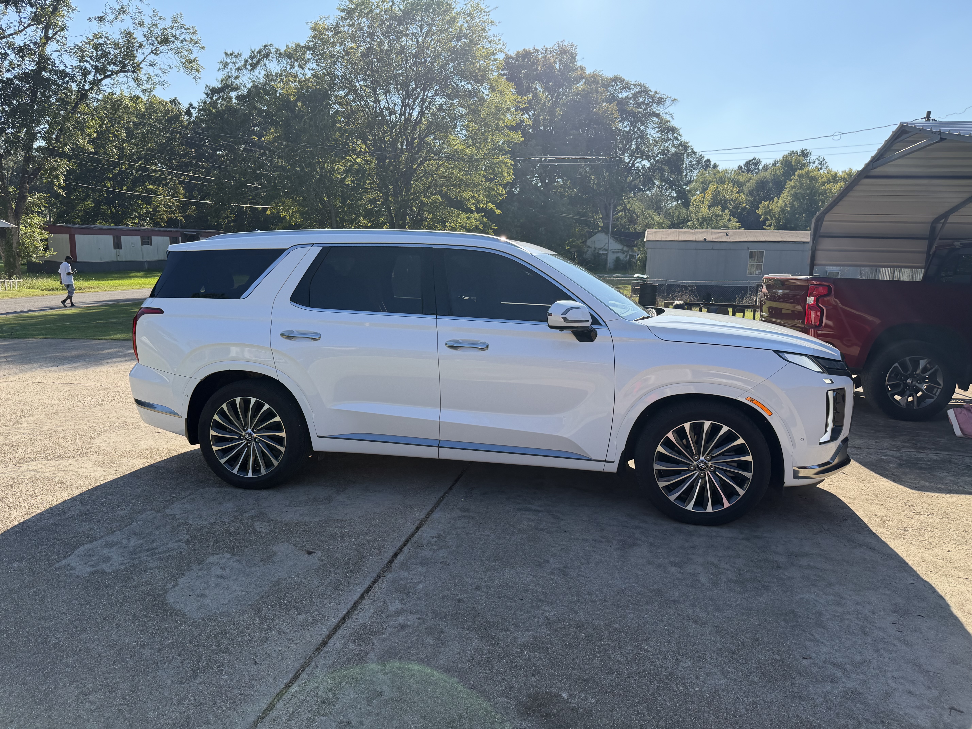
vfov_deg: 56.8
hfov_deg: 71.6
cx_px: 486
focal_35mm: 24
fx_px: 674
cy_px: 364
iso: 100
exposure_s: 1/2801
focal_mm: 6.76
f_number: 1.78
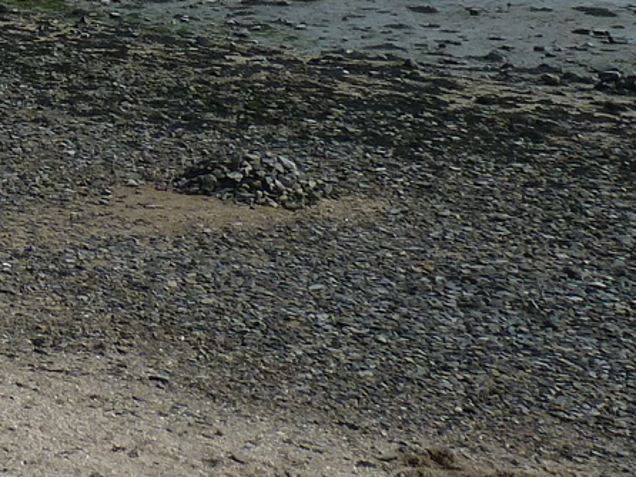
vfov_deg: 13.4
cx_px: -279
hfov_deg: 17.3
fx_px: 1912
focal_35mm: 104
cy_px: -245
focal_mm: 4.7
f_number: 5.6
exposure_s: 1/640
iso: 80
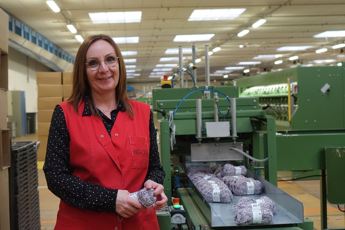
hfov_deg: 33.9
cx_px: 172
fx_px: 565
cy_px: 115
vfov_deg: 23.0
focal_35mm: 59
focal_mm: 21.48
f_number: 2.8
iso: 800
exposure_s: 1/60
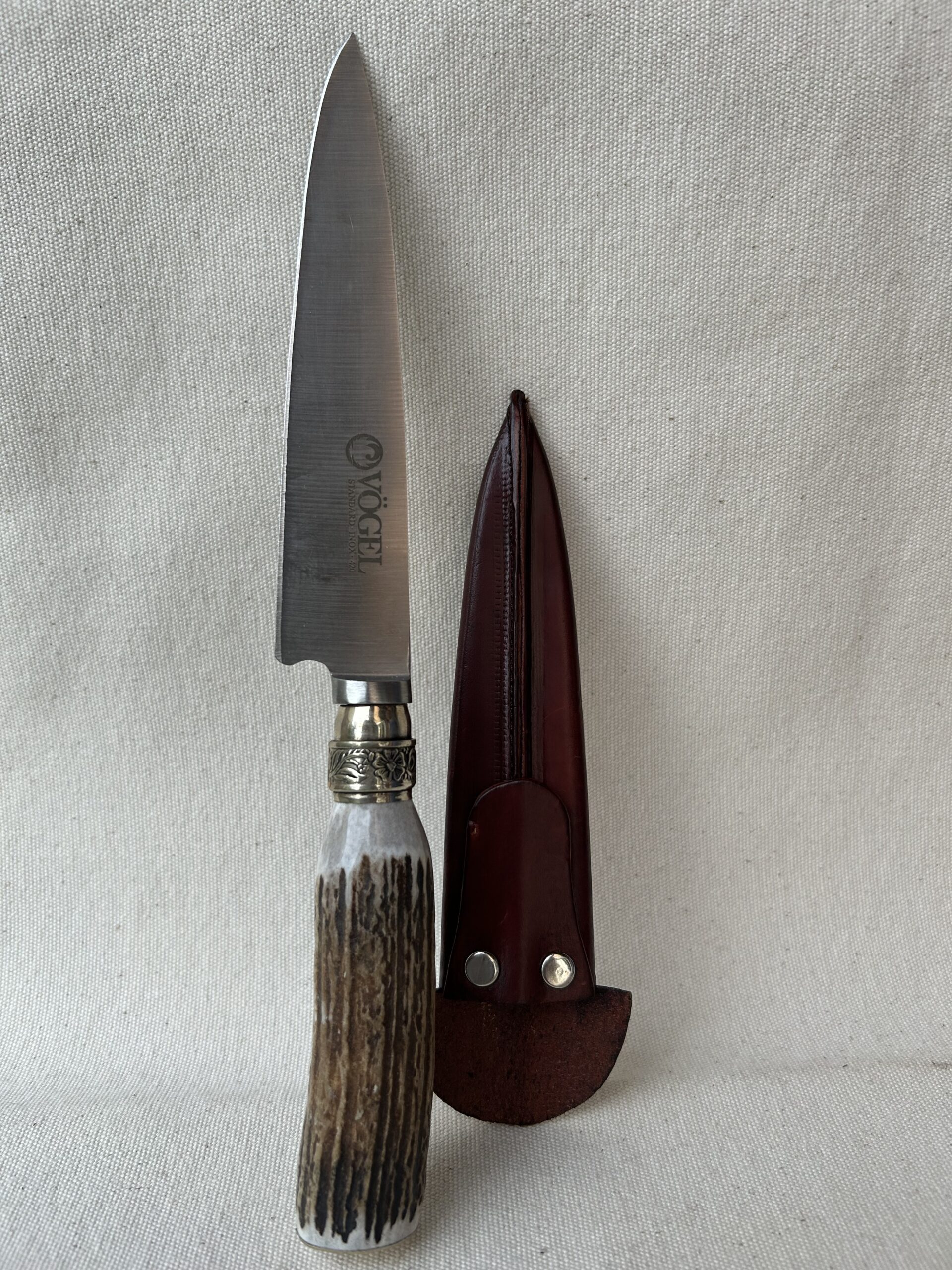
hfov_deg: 53.1
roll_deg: +0.3
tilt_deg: -15.1
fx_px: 953
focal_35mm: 26
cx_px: 476
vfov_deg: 67.3
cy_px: 635
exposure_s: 1/814
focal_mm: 5.7
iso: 50
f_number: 1.5
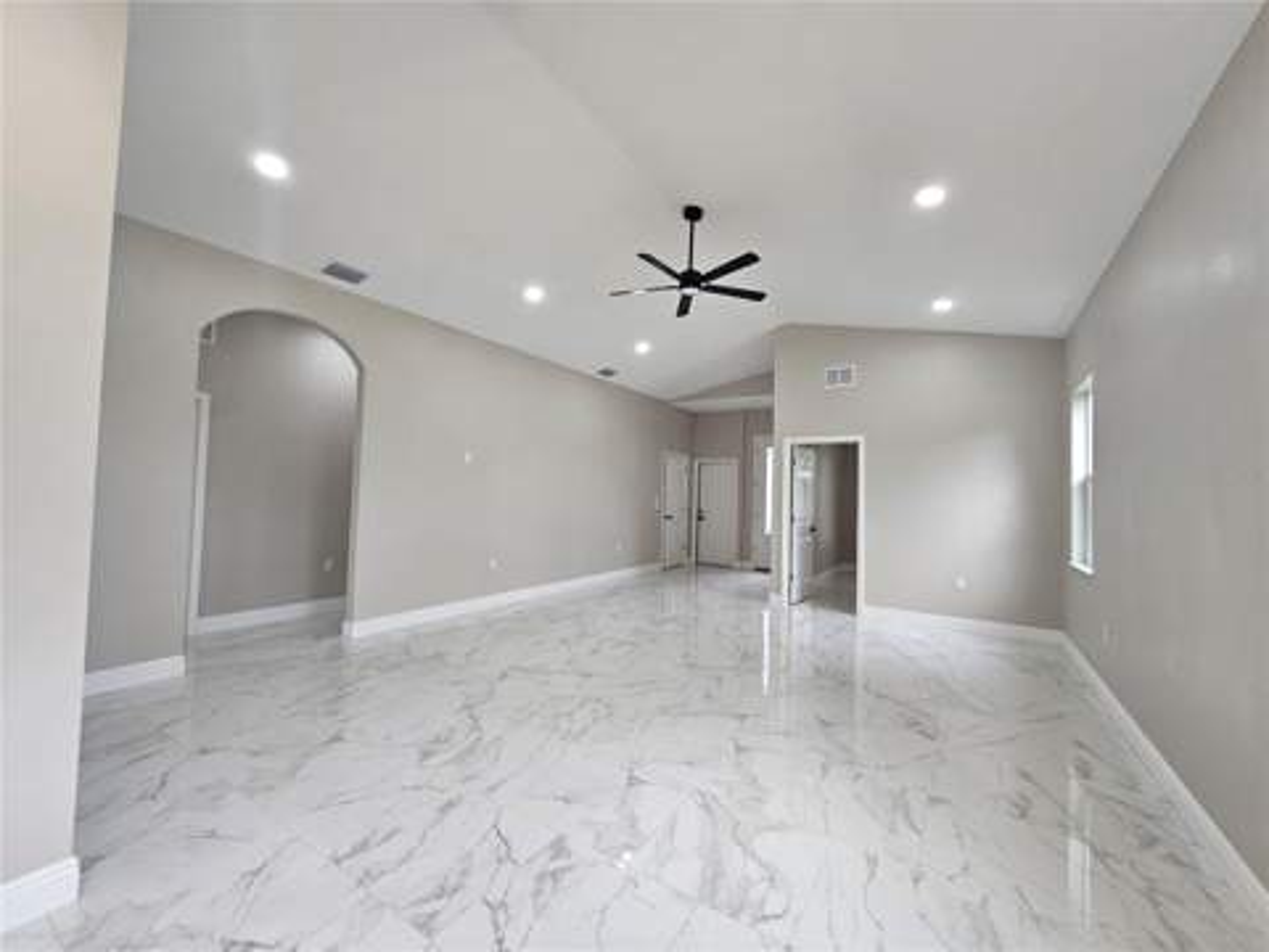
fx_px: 477
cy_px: 476
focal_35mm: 13
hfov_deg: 106.2
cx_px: 634
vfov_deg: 89.9
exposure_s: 1/60
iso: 80
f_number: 2.2
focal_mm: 2.2
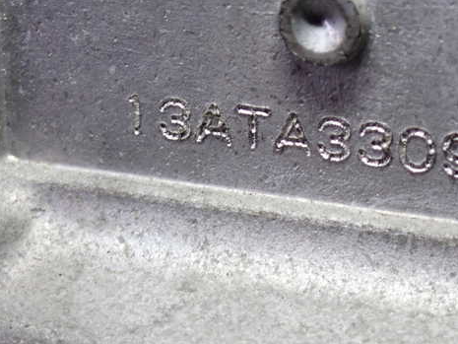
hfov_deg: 15.3
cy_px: 165
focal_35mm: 129
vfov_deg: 11.5
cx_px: 293
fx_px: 1707
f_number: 4.9
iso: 250
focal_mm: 18
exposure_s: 1/100
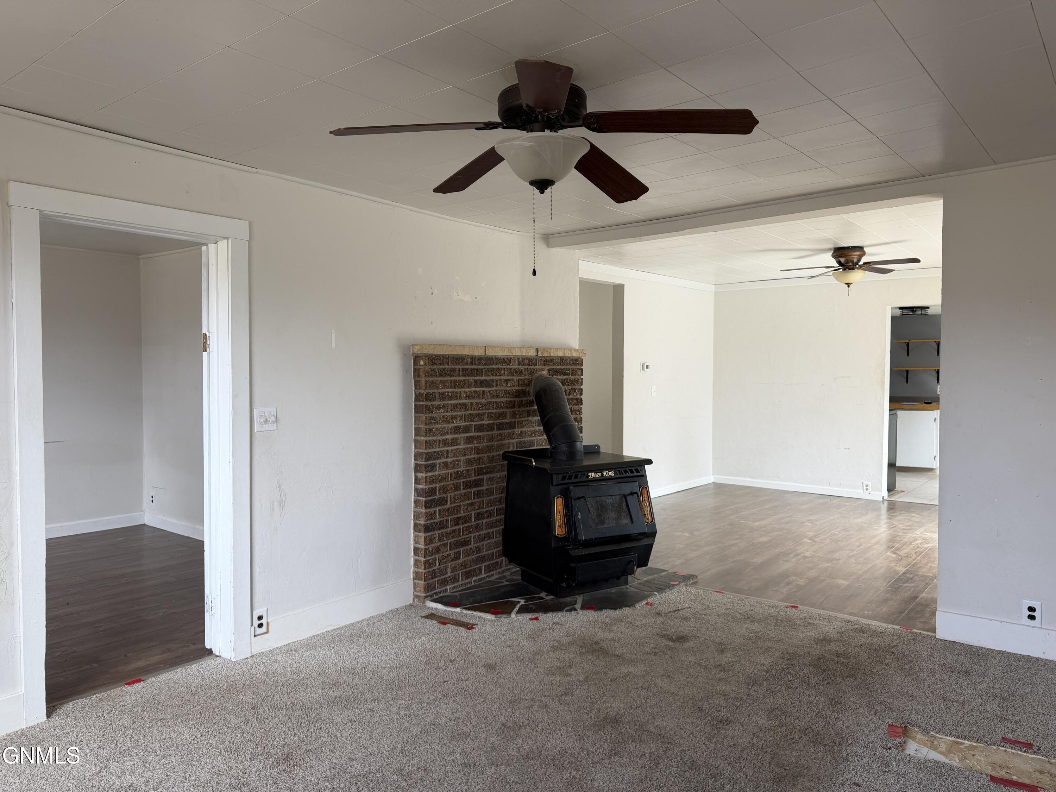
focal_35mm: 24
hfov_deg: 71.6
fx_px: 732
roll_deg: +0.9
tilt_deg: -2.1
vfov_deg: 56.8
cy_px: 396
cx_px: 528
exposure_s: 1/121
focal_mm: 6.76
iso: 80
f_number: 1.78
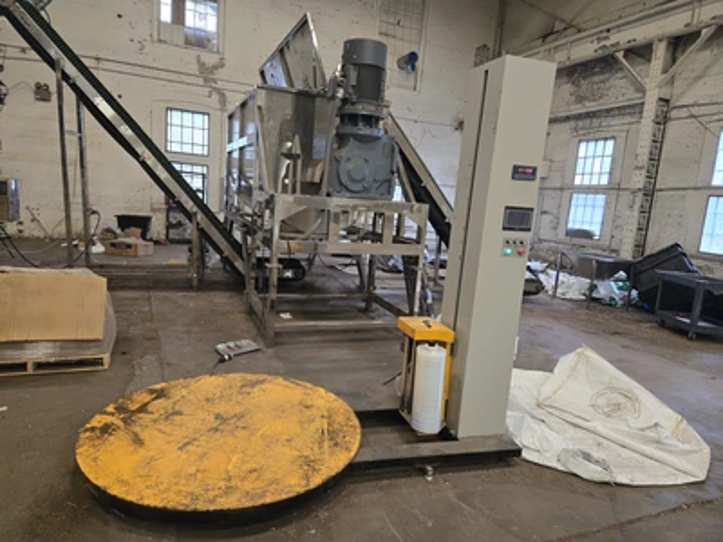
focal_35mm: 23
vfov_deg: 58.9
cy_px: 271
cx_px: 362
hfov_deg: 73.9
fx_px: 480
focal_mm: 5.4
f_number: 1.8
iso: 640
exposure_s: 1/120
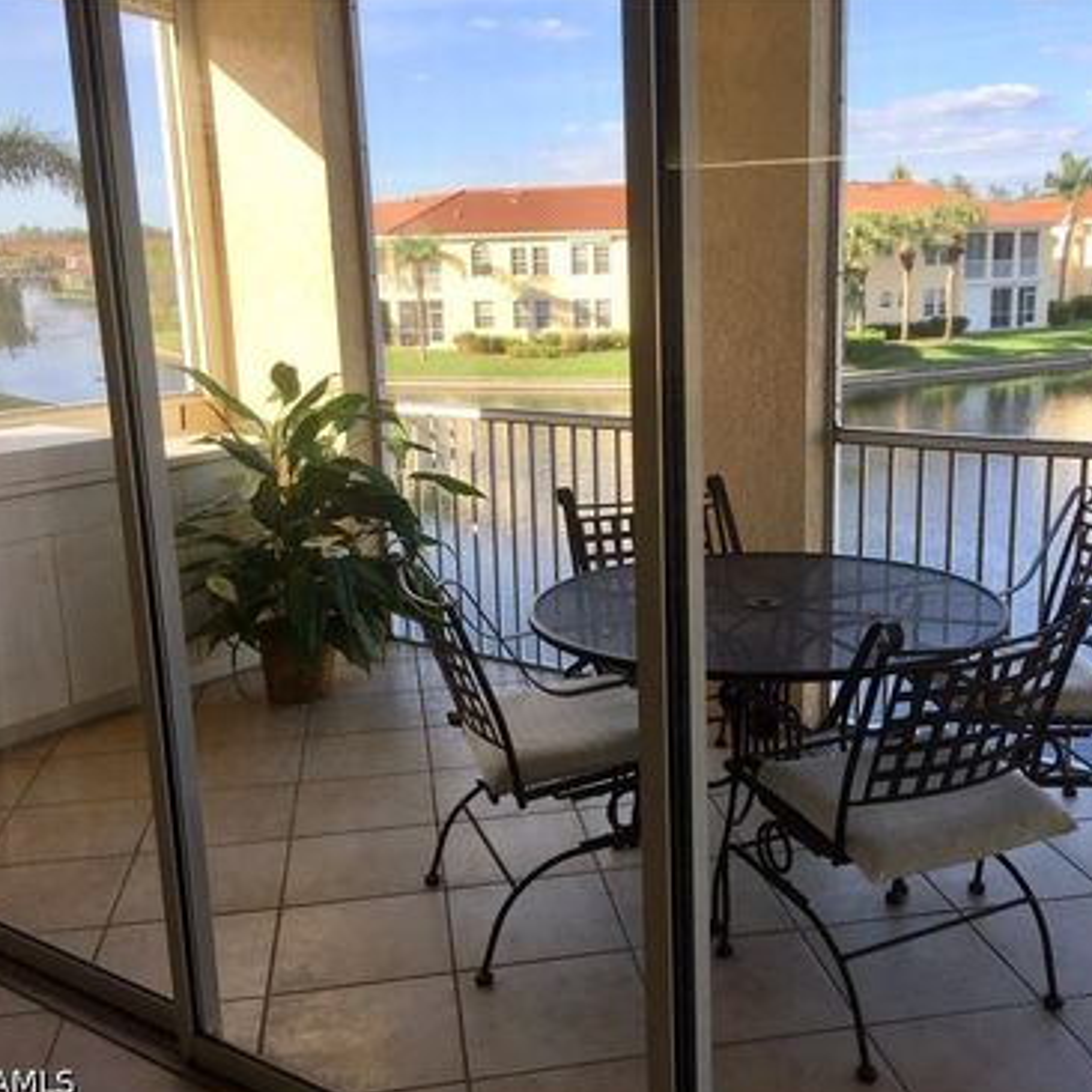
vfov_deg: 47.2
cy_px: 547
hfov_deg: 47.0
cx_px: 638
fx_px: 1249
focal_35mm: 35
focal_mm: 4.15
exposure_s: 1/237
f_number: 2.2
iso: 32
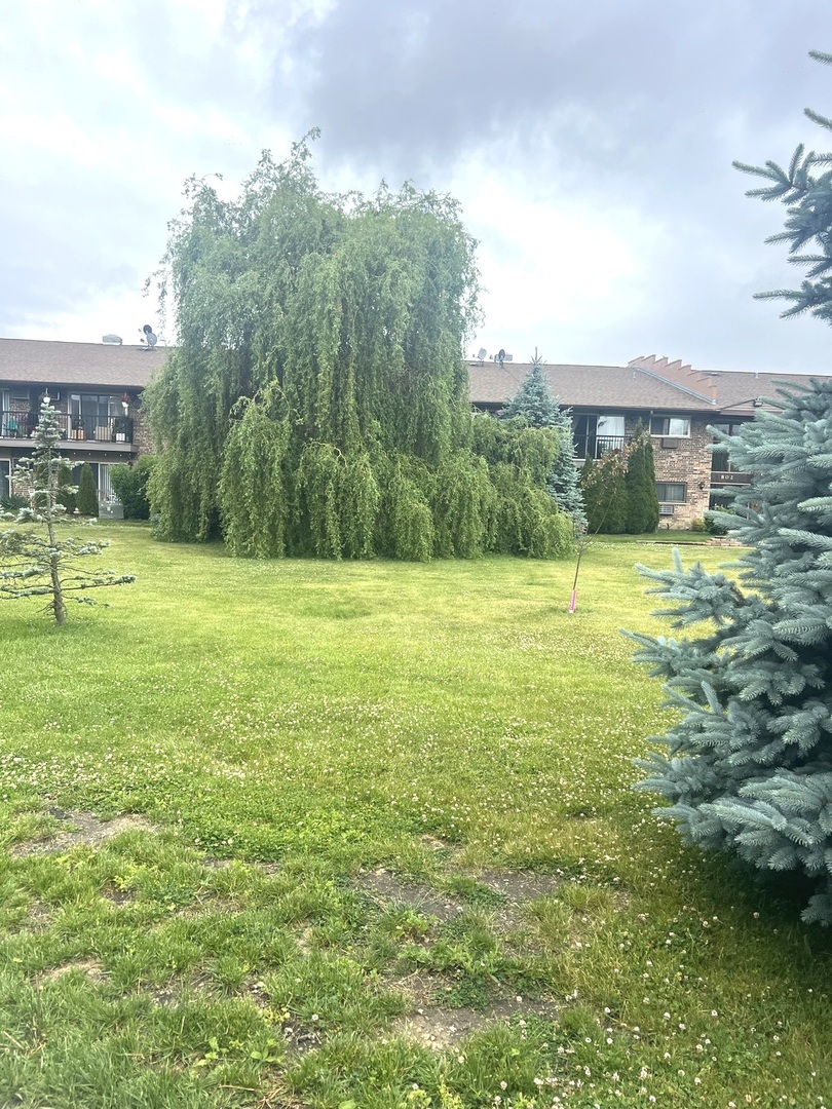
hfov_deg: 53.1
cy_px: 554
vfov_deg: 67.3
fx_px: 833
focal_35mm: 26
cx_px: 416
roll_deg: -0.2
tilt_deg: -0.7
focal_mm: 5.7
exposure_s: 1/1468
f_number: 1.5
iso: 50
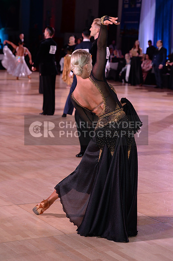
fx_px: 665
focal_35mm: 92
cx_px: 86
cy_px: 130
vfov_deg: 22.2
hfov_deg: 14.8
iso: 2000
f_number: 4.5
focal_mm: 92
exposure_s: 1/250
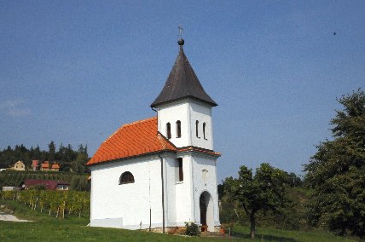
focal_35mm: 49
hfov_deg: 40.8
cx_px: 179
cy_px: 124
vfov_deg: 27.7
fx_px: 491
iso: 1600
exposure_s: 1/1600
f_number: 20
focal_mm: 31
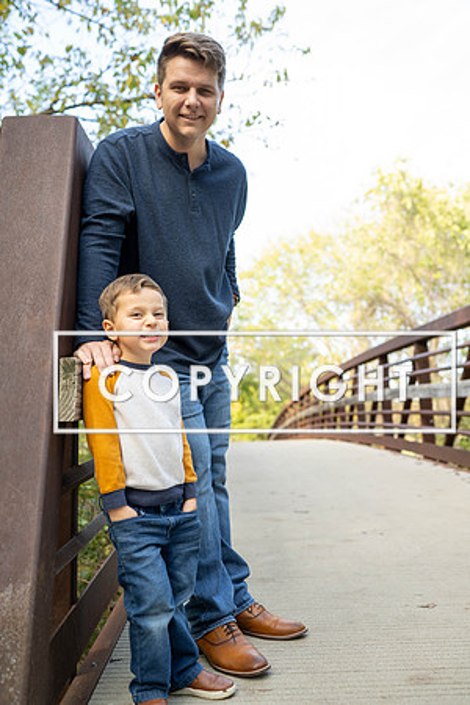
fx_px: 685
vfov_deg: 54.4
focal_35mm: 35
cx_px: 235
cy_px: 352
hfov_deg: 37.9
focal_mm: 35
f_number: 2.8
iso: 160
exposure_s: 1/200
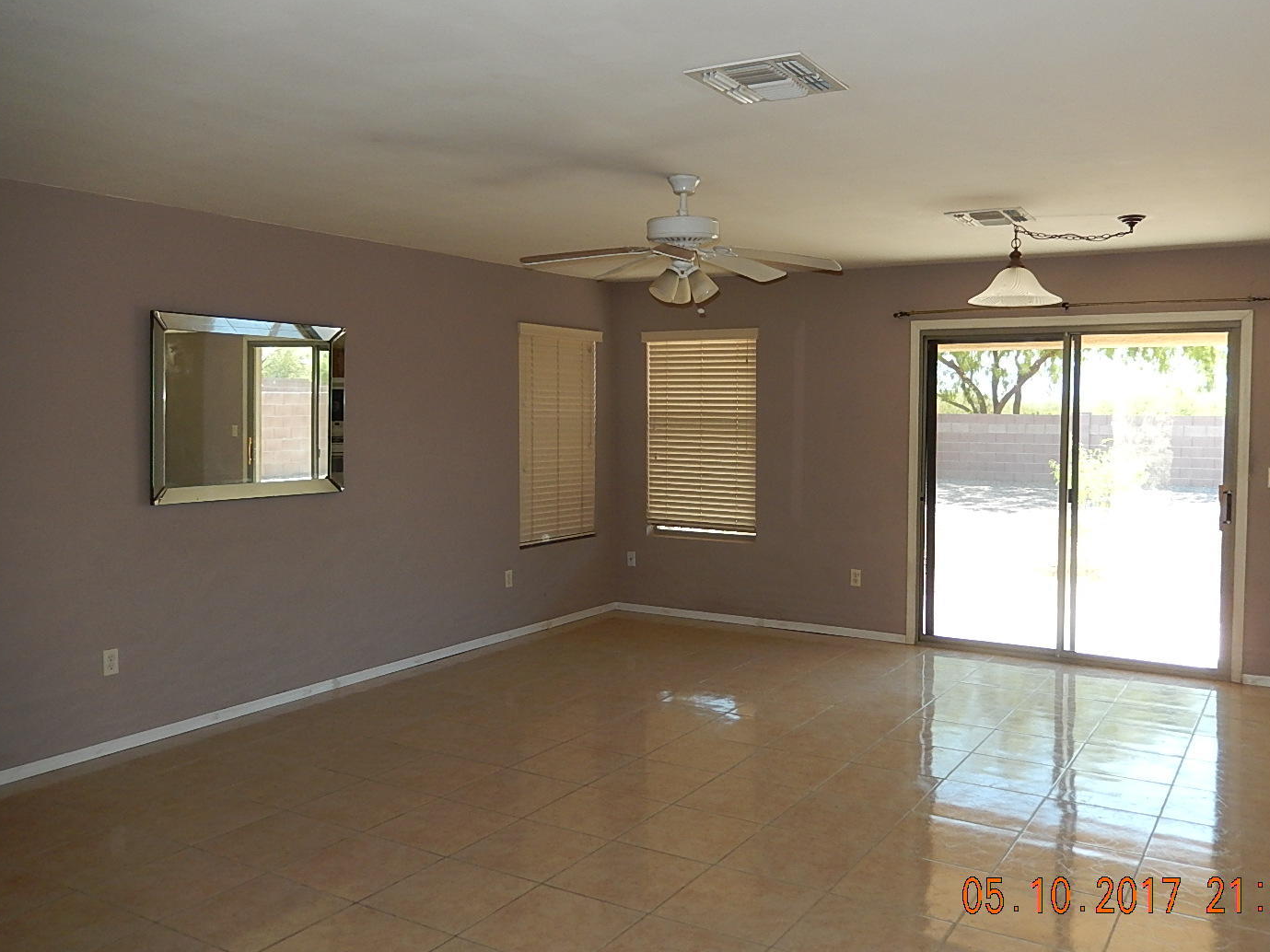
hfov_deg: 61.6
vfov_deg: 48.2
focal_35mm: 29
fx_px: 1064
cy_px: 459
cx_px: 680
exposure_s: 1/100
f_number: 3.4
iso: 180
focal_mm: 4.5
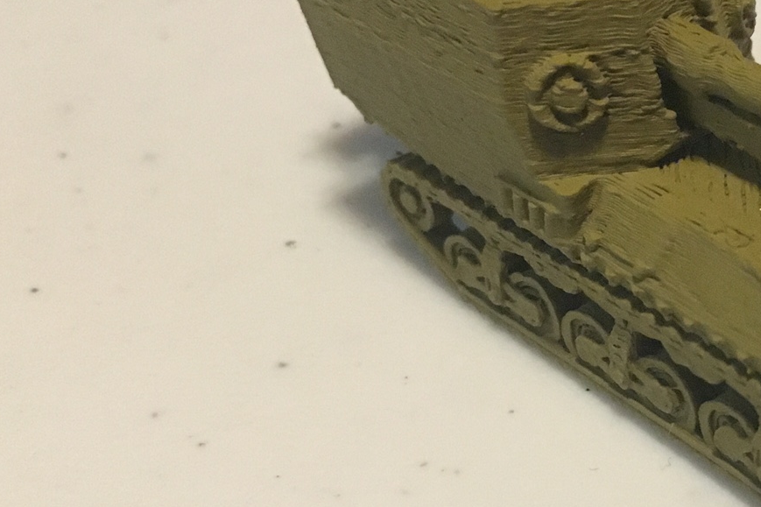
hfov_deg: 28.1
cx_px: 640
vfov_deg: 19.4
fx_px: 1479
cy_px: 296
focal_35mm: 70
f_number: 2.2
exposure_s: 1/30
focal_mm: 4.15
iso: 200
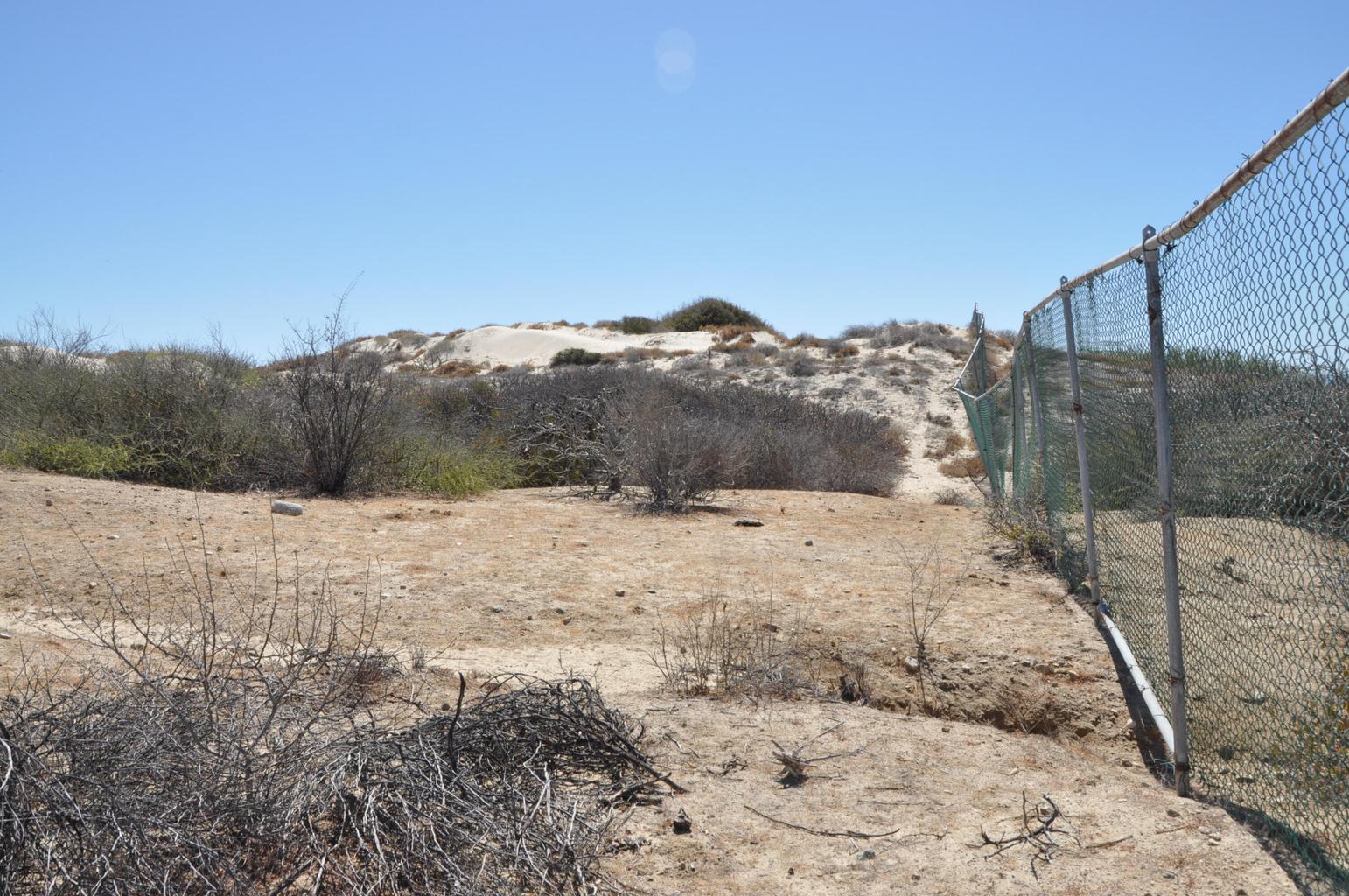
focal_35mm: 32
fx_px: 1179
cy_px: 448
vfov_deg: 41.6
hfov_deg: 59.6
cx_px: 674
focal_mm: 21
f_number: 11
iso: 320
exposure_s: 1/500
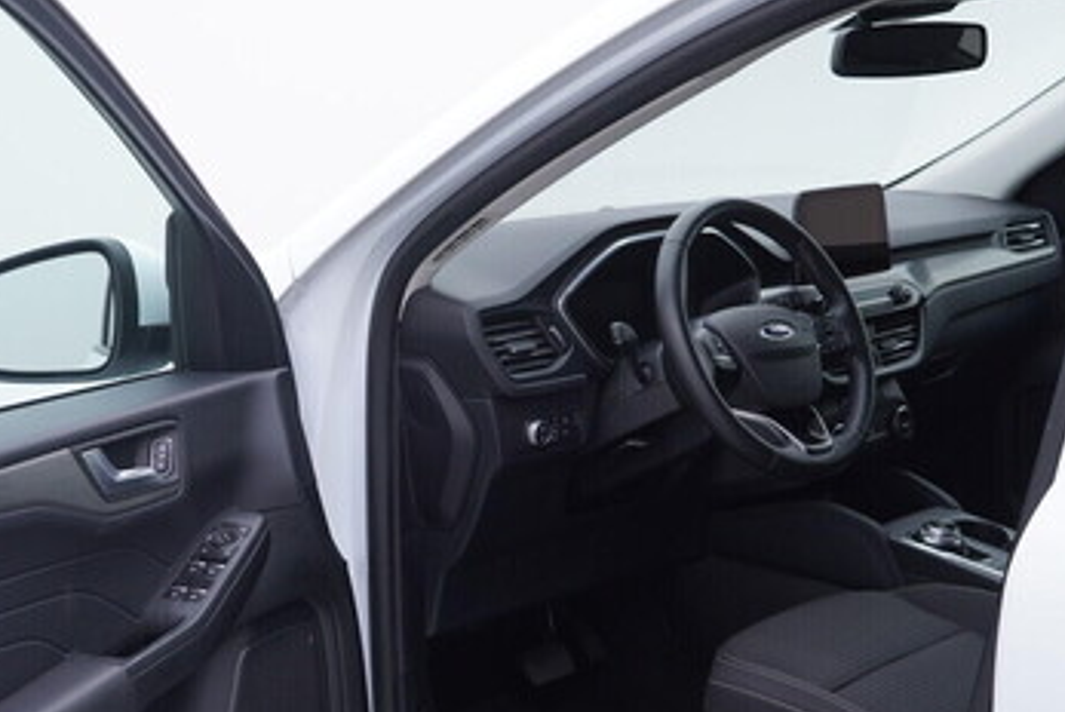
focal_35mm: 57
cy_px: 453
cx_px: 427
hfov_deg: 34.9
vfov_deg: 23.8
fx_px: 1688
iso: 125
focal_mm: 24
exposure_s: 1/60
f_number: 3.5
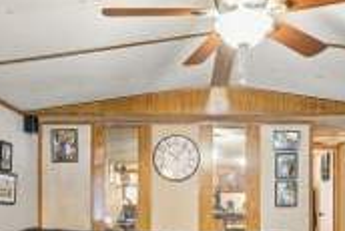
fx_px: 374
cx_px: 191
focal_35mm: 39
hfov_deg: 49.4
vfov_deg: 32.6
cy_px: 206
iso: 400
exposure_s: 1.6
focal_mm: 14
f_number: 14
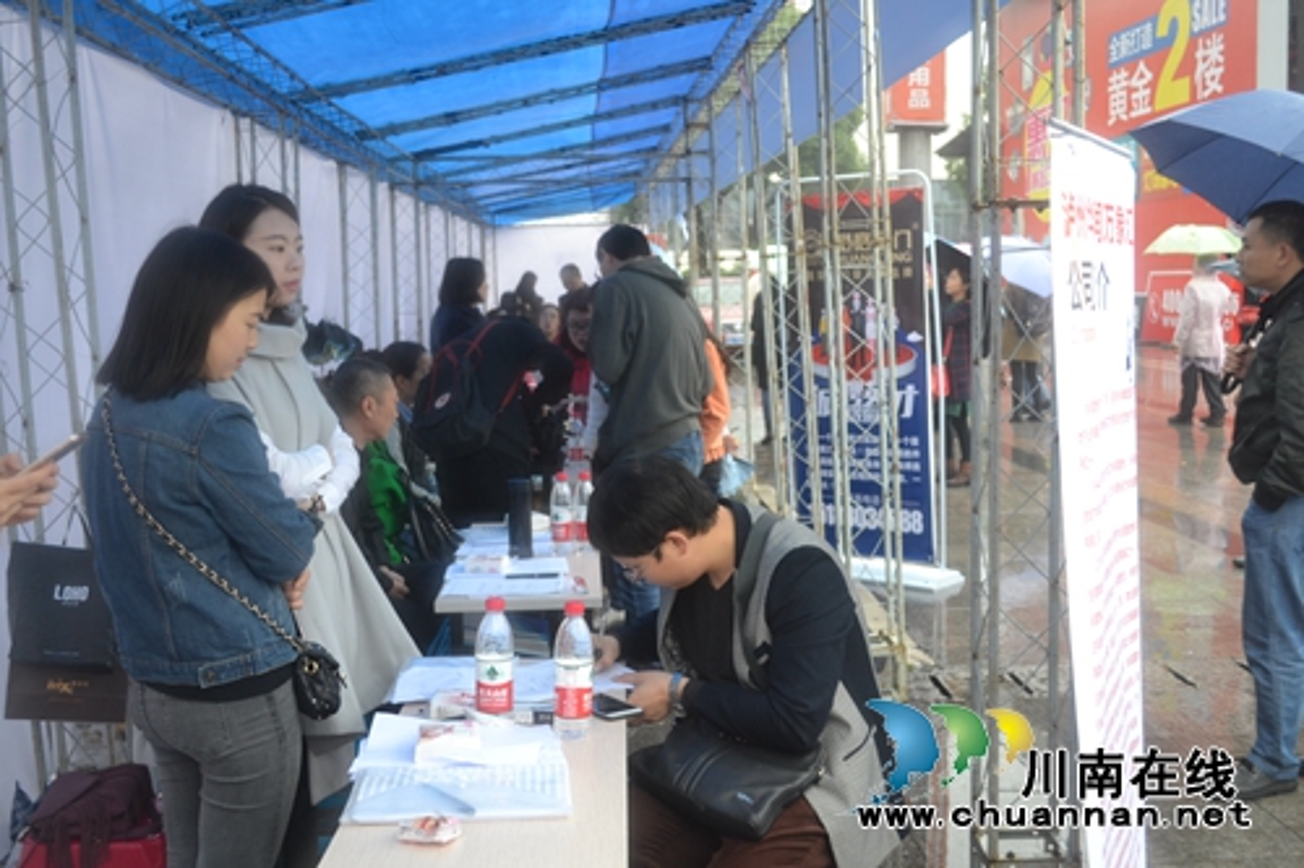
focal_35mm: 39
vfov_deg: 34.2
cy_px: 434
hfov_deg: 49.6
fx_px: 1412
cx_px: 652
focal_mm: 26
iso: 400
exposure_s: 1/100
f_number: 5
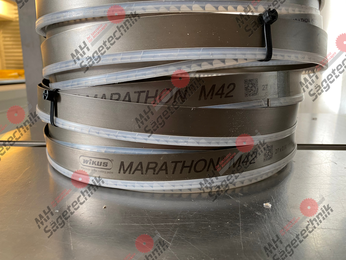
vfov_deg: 53.1
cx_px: 173
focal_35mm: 26
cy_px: 130
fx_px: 260
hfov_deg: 67.3
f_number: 1.8
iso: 160
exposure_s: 1/50
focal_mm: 4.25
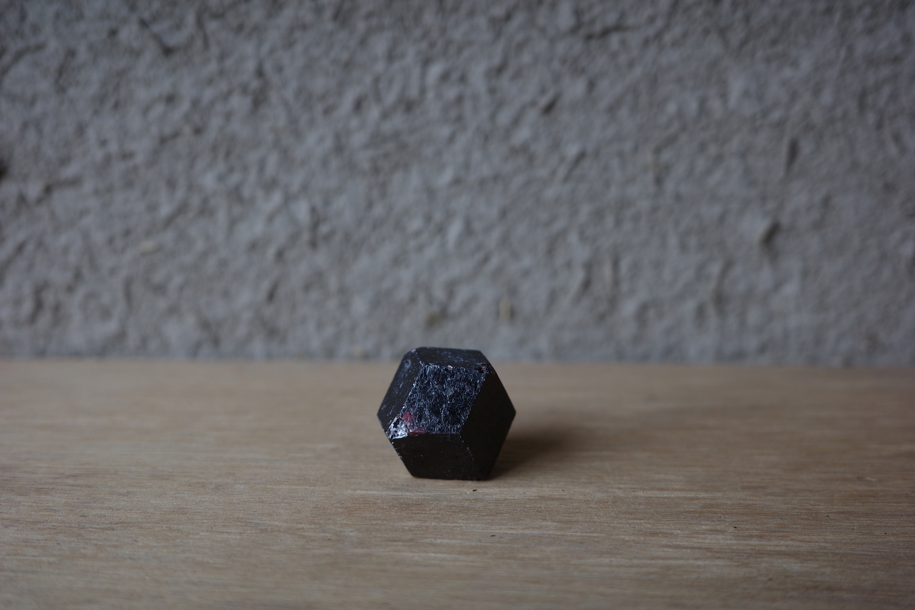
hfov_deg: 48.5
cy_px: 305
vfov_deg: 33.4
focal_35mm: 40
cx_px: 458
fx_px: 1017
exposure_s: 1/100
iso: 200
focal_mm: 26
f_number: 2.8
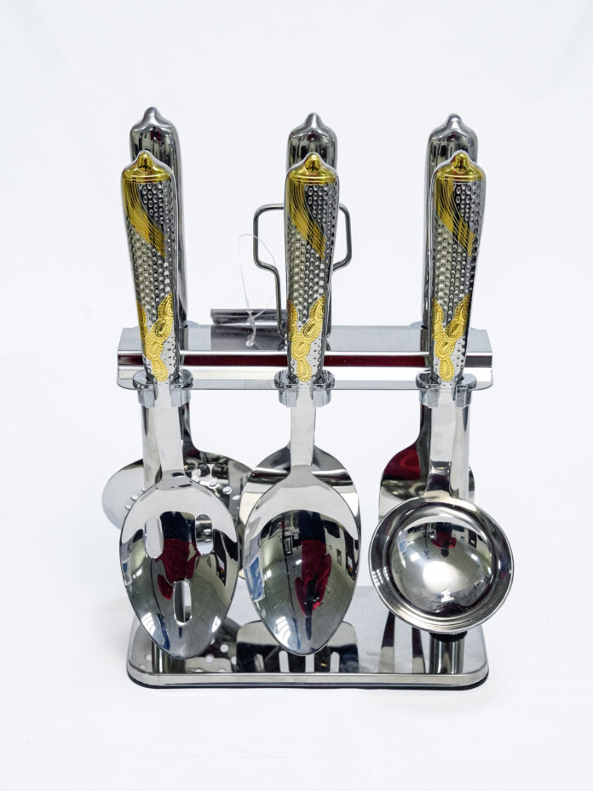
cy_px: 350
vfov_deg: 25.7
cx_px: 297
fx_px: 1737
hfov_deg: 19.4
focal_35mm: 76
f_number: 10
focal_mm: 70
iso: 4000
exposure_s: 1/160
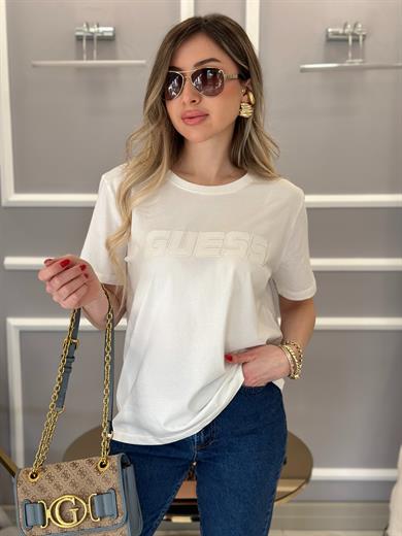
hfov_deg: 30.3
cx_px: 201
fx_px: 743
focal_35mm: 48
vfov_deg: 39.7
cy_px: 268
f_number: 1.78
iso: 100
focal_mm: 6.86
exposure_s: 1/172
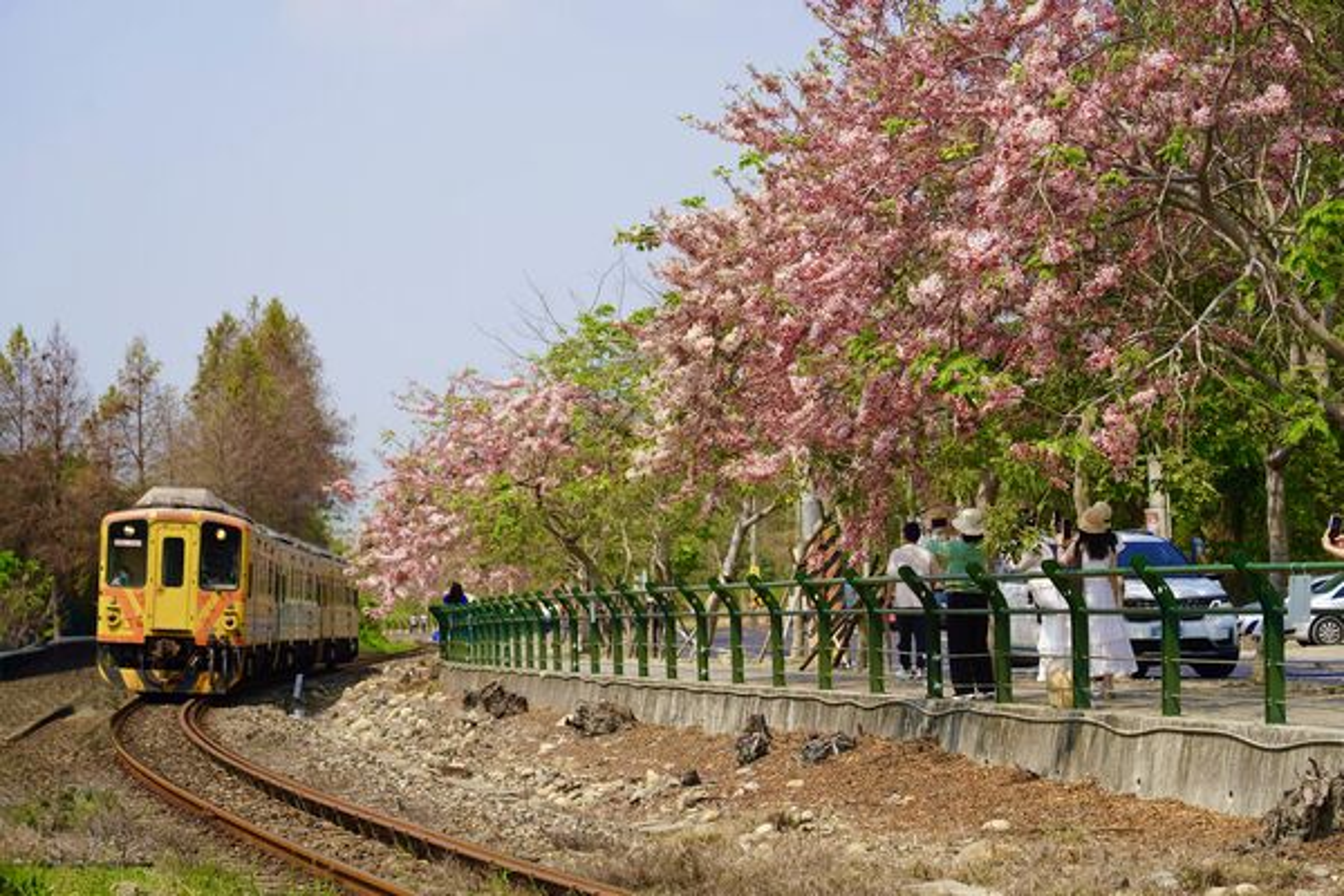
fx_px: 3808
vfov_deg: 13.4
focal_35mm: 102
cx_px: 672
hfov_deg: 20.0
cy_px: 448
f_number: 5
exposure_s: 1/640
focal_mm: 102
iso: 100
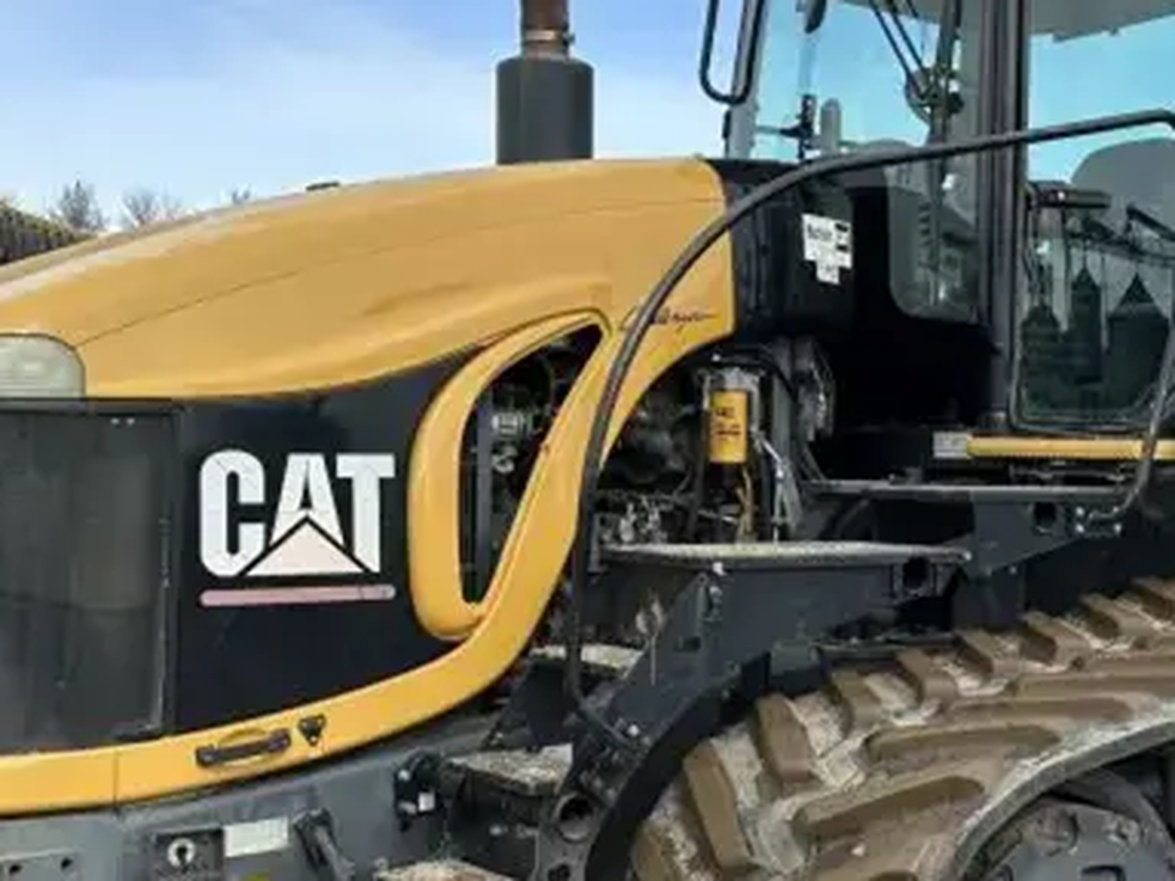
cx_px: 747
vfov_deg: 24.4
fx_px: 2037
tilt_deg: +4.8
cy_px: 489
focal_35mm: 60
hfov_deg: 32.0
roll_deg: -2.2
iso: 80
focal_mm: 6.86
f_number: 1.78
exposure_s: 1/3058
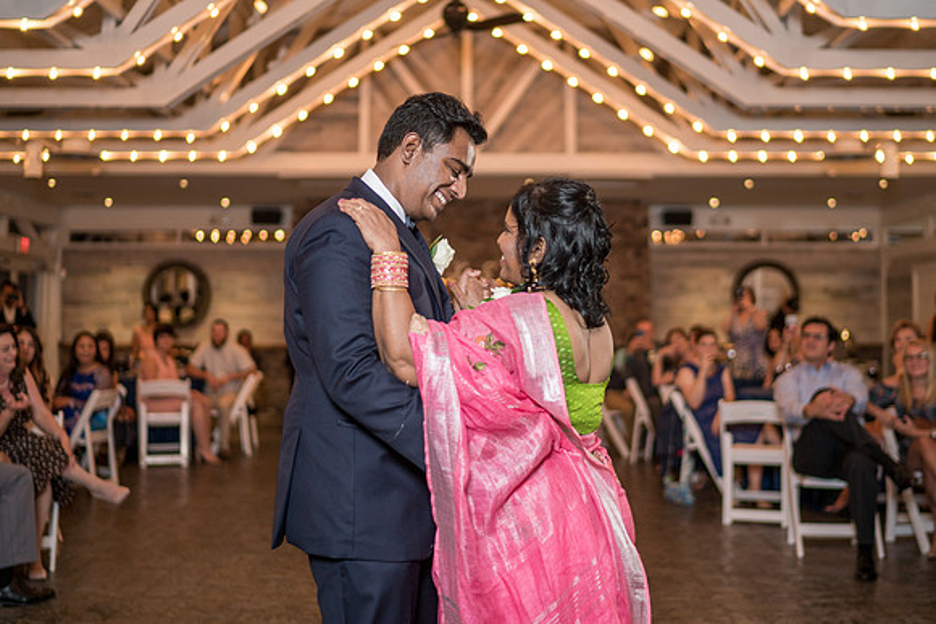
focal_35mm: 43
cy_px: 242
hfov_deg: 45.2
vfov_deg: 30.9
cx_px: 498
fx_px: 1125
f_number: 1.4
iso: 250
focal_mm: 35
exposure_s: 1/200
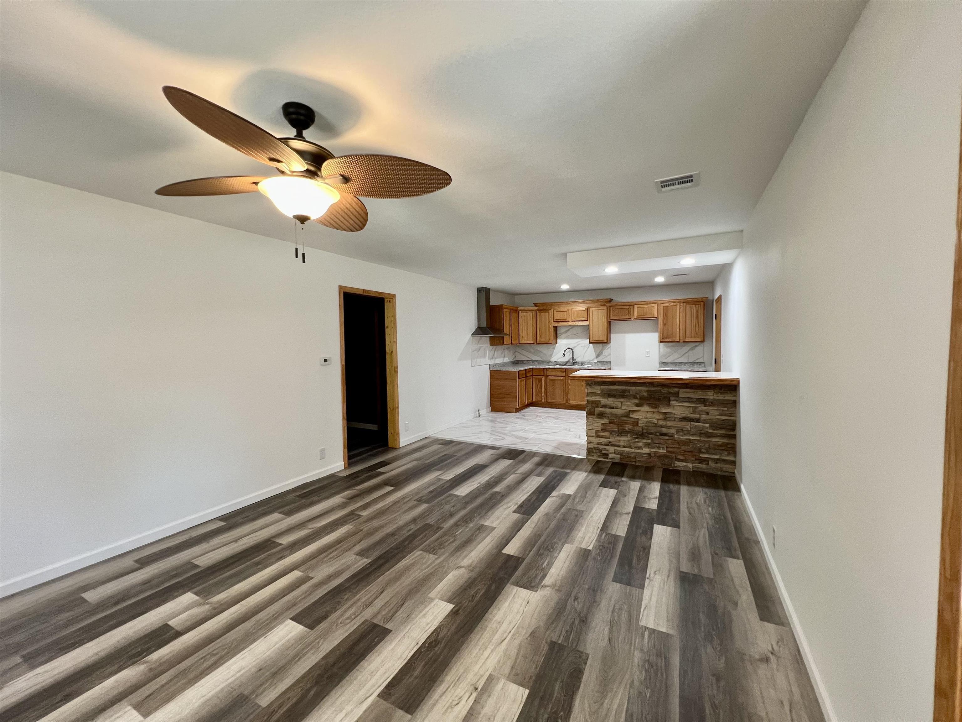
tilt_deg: -2.9
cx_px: 481
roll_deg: +0.4
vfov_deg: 89.9
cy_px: 361
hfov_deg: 106.2
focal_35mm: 13
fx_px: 361
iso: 200
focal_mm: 1.57
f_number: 1.8
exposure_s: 1/60
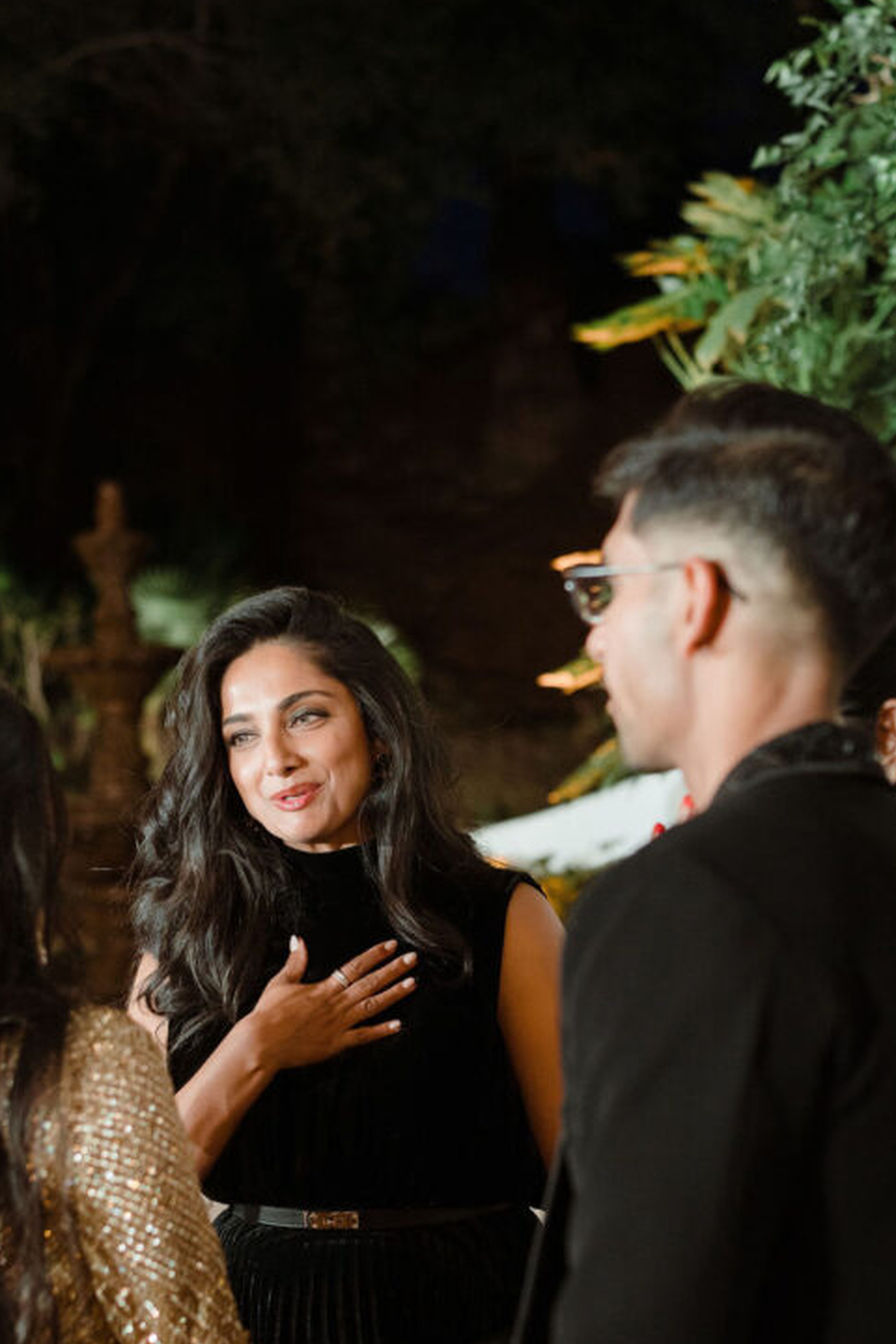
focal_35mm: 74
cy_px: 797
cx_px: 380
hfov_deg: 18.4
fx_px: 2762
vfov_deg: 27.3
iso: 1000
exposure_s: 1/125
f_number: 1.8
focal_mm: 35
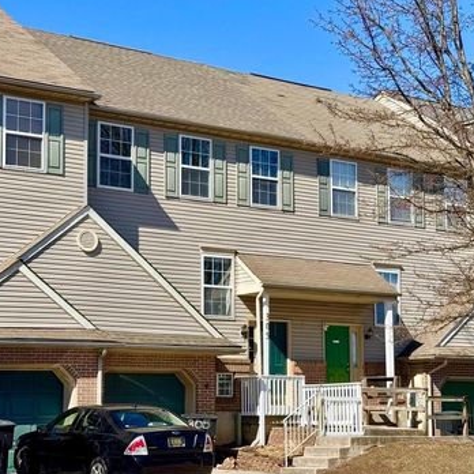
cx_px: 210
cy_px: 232
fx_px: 945
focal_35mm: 61
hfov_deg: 28.1
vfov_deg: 28.2
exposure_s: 1/4049
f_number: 1.78
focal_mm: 6.76
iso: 64
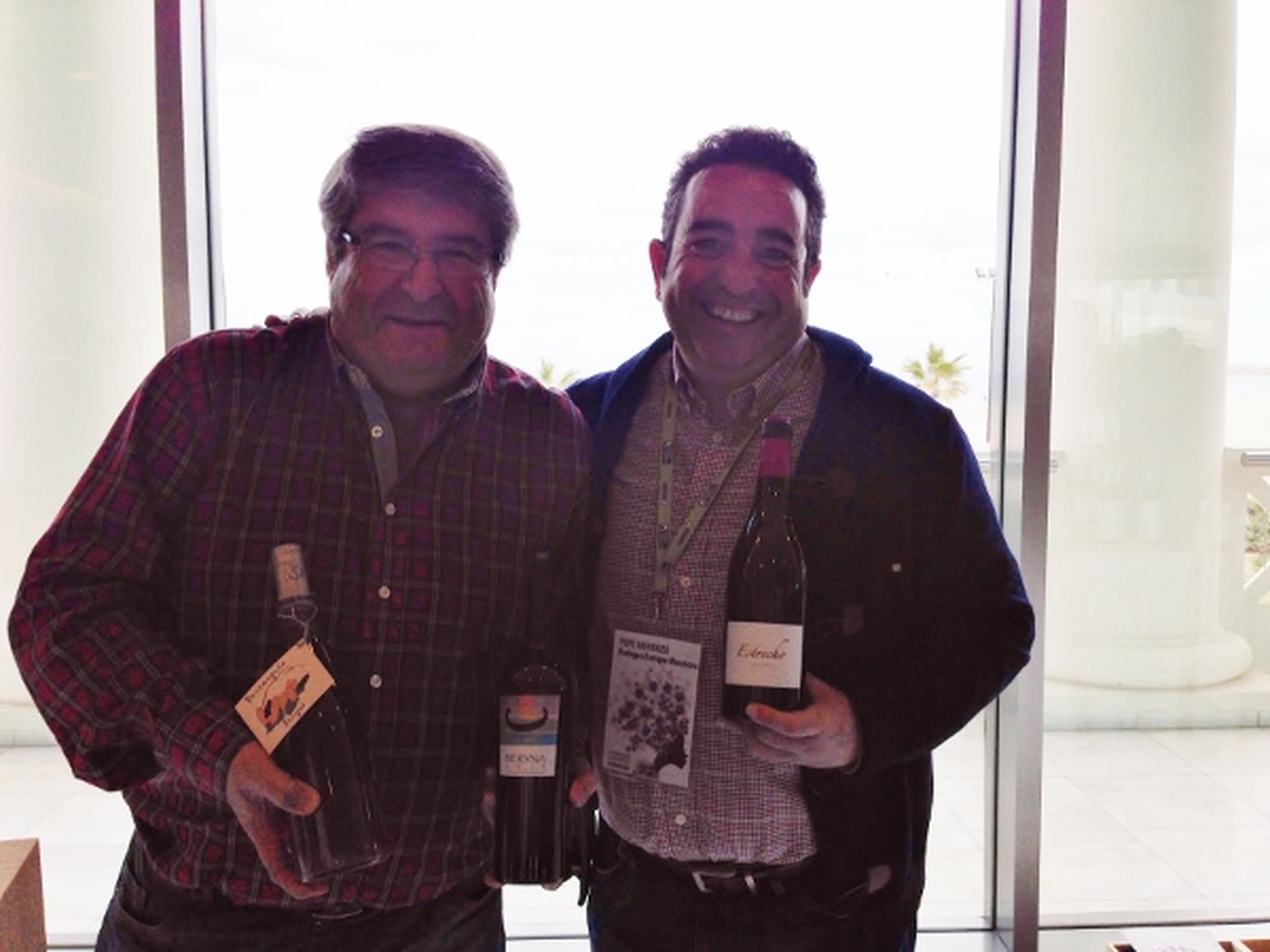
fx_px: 1211
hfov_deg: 55.4
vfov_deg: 42.9
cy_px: 476
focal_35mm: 33
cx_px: 635
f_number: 2.4
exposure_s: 1/542
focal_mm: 4.12
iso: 50
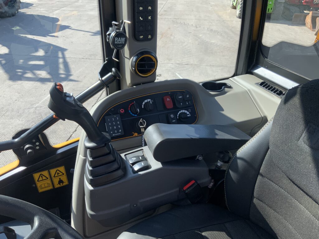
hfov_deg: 61.7
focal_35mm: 29
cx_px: 160
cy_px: 120
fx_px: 267
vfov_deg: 48.2
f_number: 1.8
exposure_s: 1/514
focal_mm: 3
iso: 16
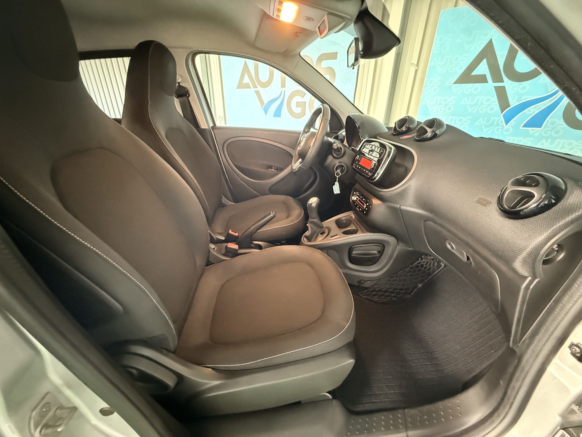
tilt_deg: -24.4
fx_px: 235
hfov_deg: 102.1
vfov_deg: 85.7
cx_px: 291
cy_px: 218
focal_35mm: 14
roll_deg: -0.7
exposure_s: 1/34
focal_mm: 2.22
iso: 1600
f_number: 2.2
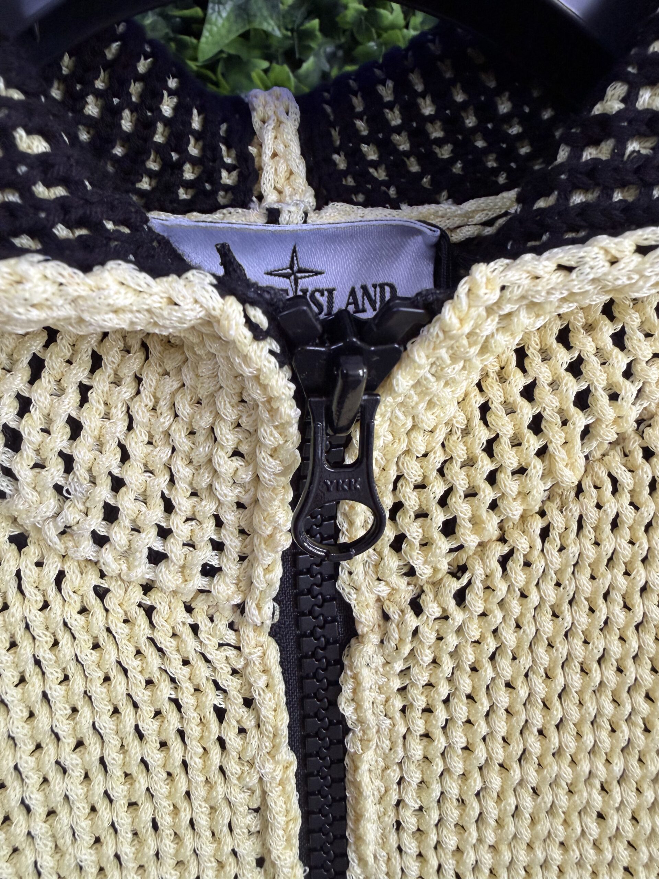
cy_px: 440
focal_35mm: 24
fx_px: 609
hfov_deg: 56.8
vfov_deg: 71.6
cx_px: 330
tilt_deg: -13.2
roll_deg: -0.5
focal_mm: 2.22
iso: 160
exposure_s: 1/84
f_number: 2.2
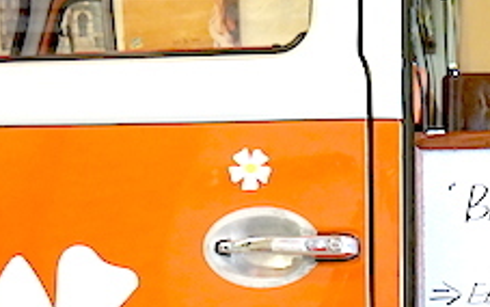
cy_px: 479
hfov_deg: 21.1
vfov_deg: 12.7
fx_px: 1296
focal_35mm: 97
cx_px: 417
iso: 800
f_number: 3.5
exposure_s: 1/40
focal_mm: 18
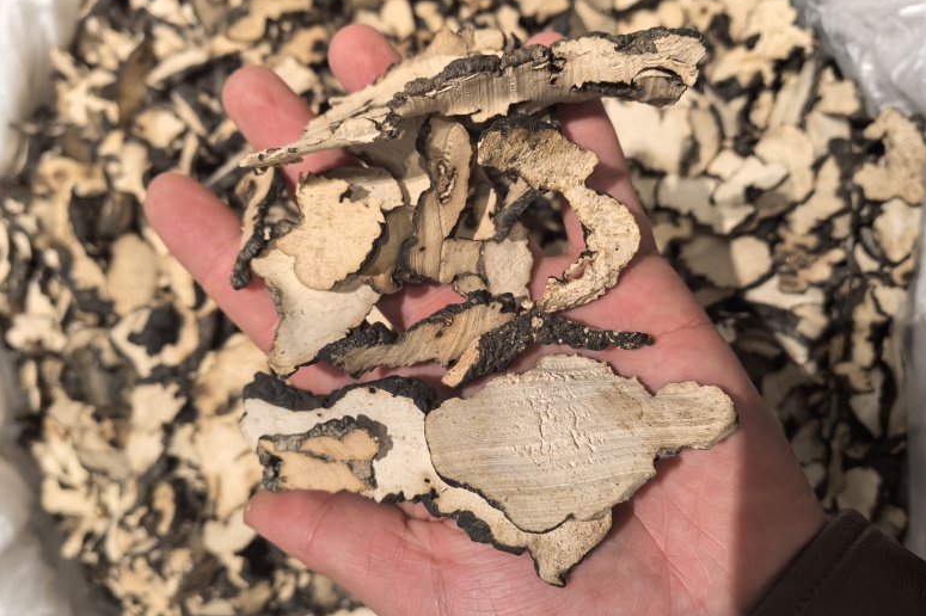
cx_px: 460
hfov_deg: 63.7
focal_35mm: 29
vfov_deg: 44.9
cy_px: 307
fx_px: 746
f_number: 2
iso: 250
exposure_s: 1/100
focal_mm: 5.75
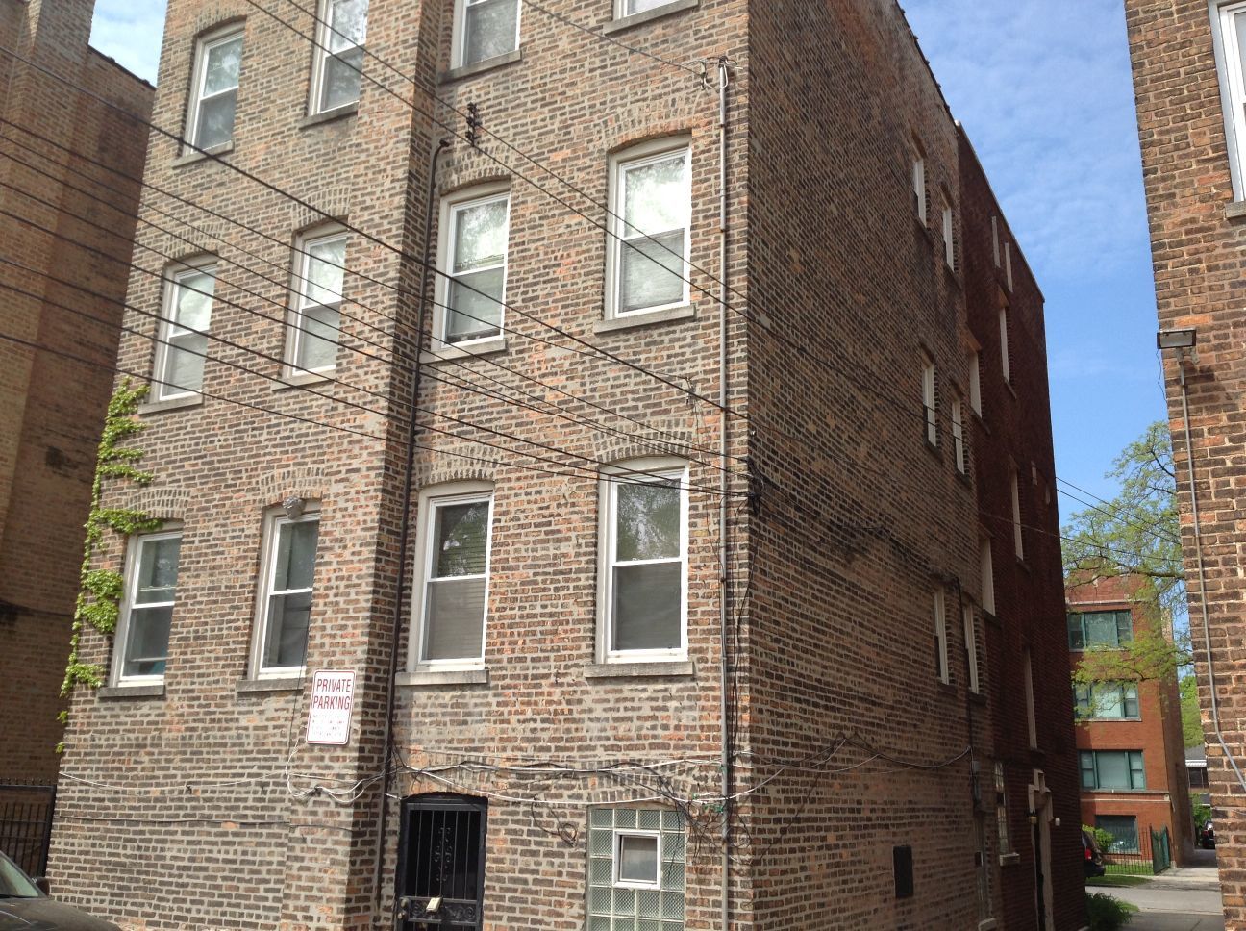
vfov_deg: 40.6
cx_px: 623
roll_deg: -2.0
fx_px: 1258
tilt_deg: +13.9
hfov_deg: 52.7
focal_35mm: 35
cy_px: 466
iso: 50
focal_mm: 4.28
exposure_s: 1/1209
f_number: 2.4
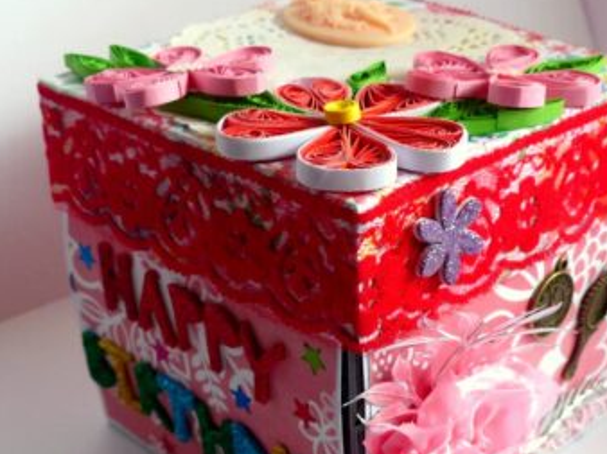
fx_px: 1402
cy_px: 276
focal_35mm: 80
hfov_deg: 24.4
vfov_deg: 18.4
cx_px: 334
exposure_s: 1/60
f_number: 2.8
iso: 125
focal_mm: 8.1
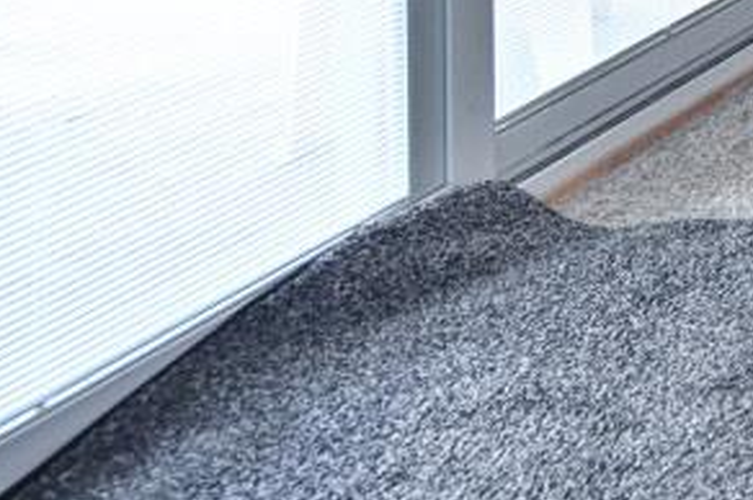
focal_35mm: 72
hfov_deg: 14.7
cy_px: -637
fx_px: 1504
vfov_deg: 14.1
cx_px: 1862
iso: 280
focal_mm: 14
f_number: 4
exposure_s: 1/60
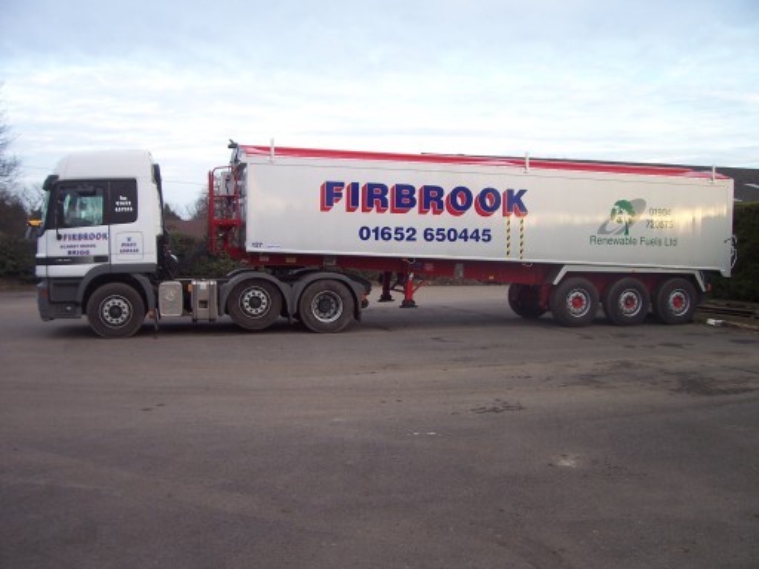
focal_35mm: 34
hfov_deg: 54.0
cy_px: 284
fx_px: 745
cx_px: 380
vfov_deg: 41.8
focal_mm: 5.6
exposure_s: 1/125
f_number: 2.7
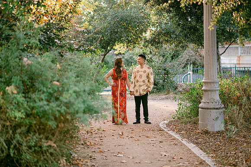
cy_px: 84
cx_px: 126
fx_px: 592
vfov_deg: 16.1
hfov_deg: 23.9
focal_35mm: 85
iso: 200
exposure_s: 1/200
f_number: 2
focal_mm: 85
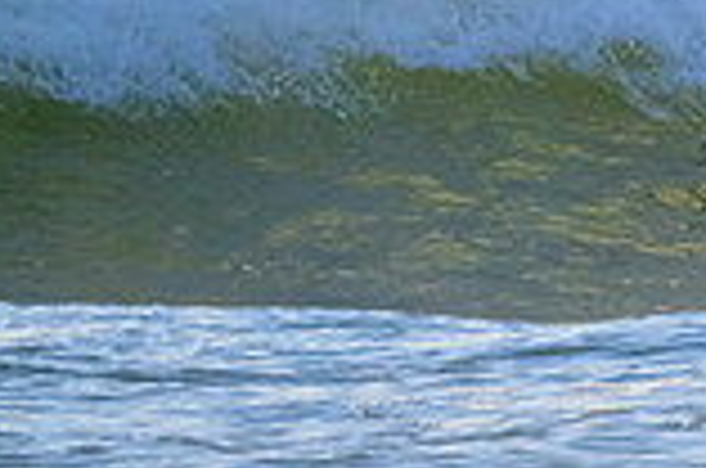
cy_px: -389
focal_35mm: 2963
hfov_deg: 0.7
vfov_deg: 0.5
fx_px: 57990
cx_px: 1174
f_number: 11
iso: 1400
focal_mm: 800
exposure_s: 1/2000
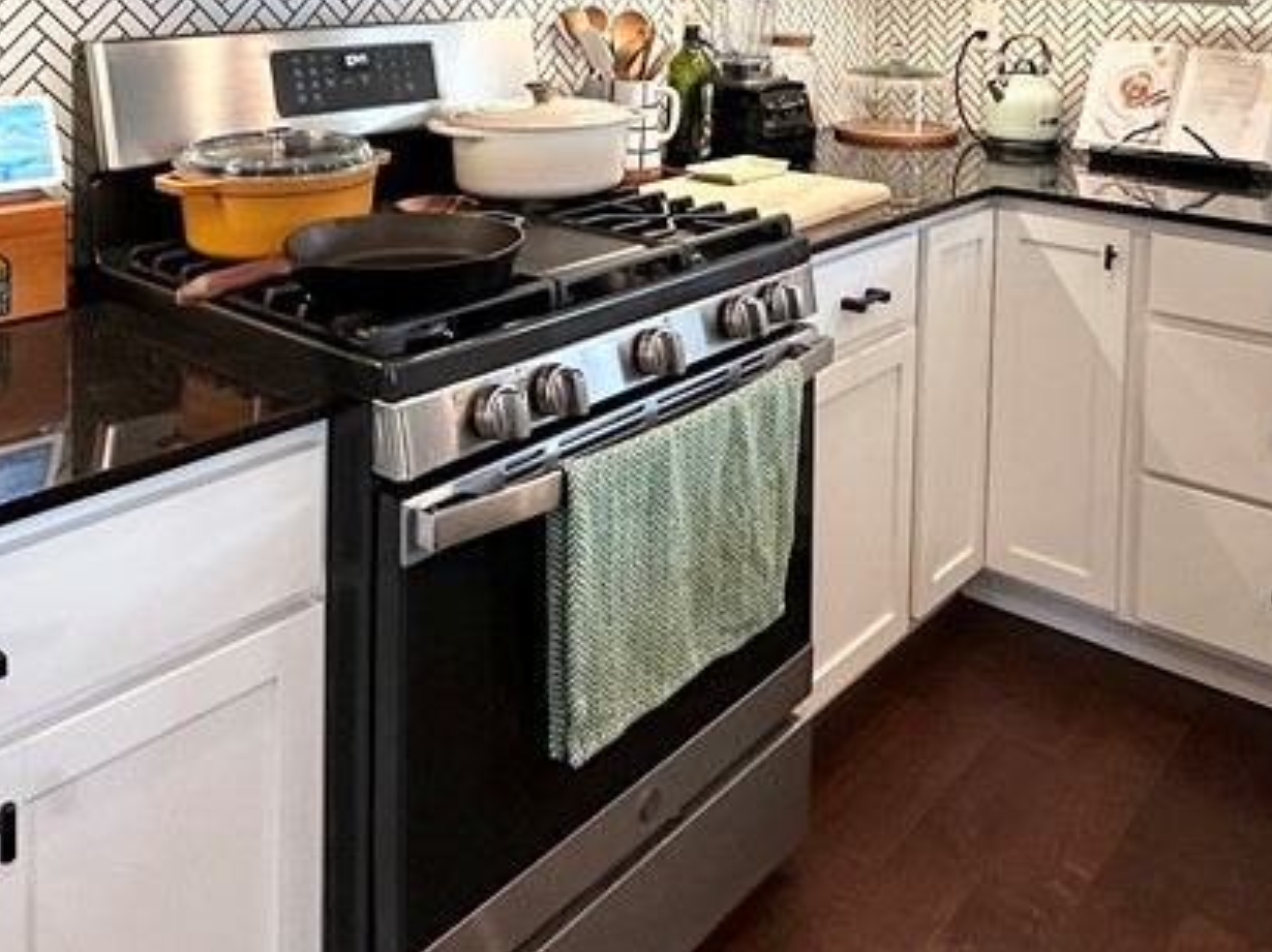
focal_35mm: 35
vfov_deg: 36.4
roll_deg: -1.7
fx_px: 1285
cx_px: 707
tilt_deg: -1.9
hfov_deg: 52.5
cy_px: -9
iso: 250
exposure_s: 1/120
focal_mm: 2.22
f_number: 2.2
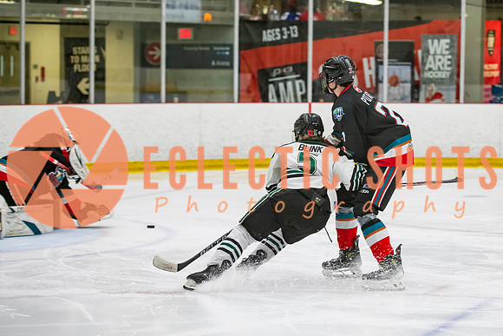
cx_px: 332
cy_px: 162
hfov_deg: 17.0
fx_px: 1680
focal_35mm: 120
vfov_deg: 11.4
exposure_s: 1/640
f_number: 3.2
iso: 2000
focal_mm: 90
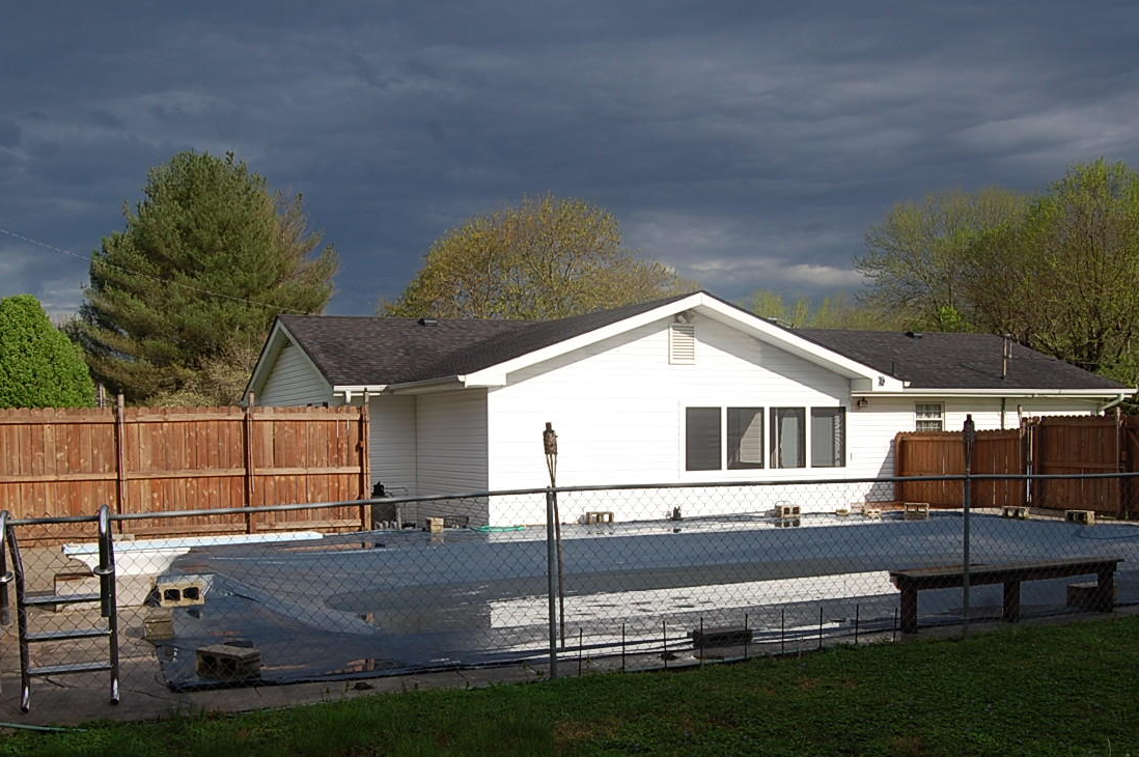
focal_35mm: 37
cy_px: 467
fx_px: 1170
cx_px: 526
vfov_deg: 35.7
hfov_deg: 51.9
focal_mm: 18
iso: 200
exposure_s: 1/400
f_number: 10
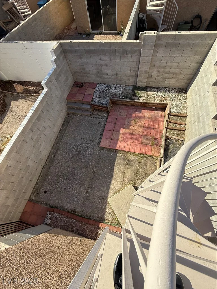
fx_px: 117
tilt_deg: -62.7
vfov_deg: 102.1
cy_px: 144
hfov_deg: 85.7
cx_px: 108
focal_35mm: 14
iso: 50
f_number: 2.2
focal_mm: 2.22
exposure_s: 1/1017
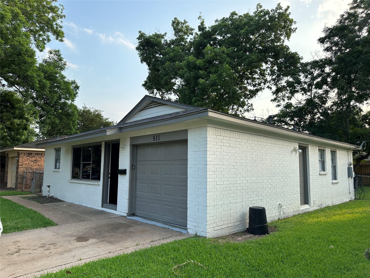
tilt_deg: +6.7
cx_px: 185
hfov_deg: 71.6
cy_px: 139
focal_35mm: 24
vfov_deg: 56.8
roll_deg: -1.2
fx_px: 257
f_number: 1.78
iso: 80
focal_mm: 6.86
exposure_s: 1/1072
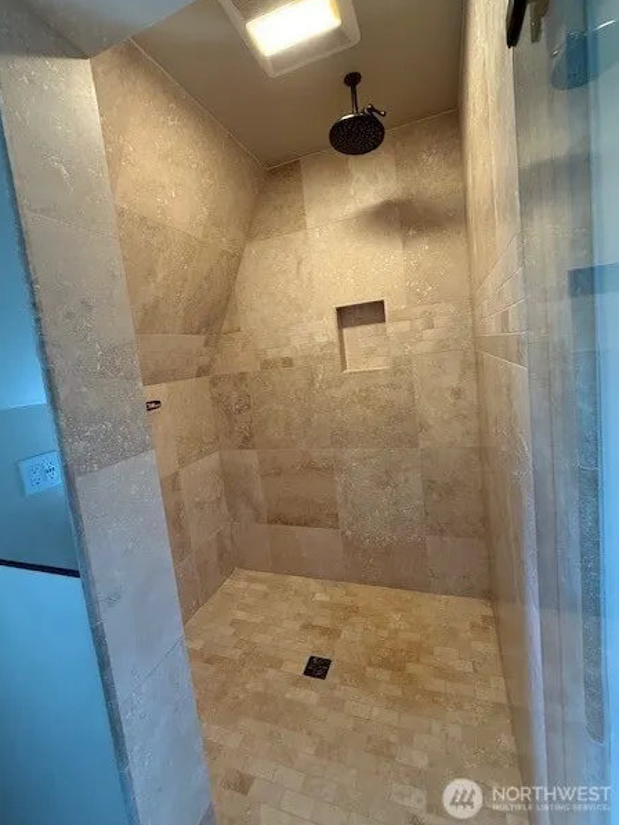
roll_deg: +5.7
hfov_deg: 81.7
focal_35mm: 15
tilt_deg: -5.6
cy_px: 392
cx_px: 318
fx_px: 358
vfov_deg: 98.1
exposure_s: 1/72
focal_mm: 2.22
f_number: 2.2
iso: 320
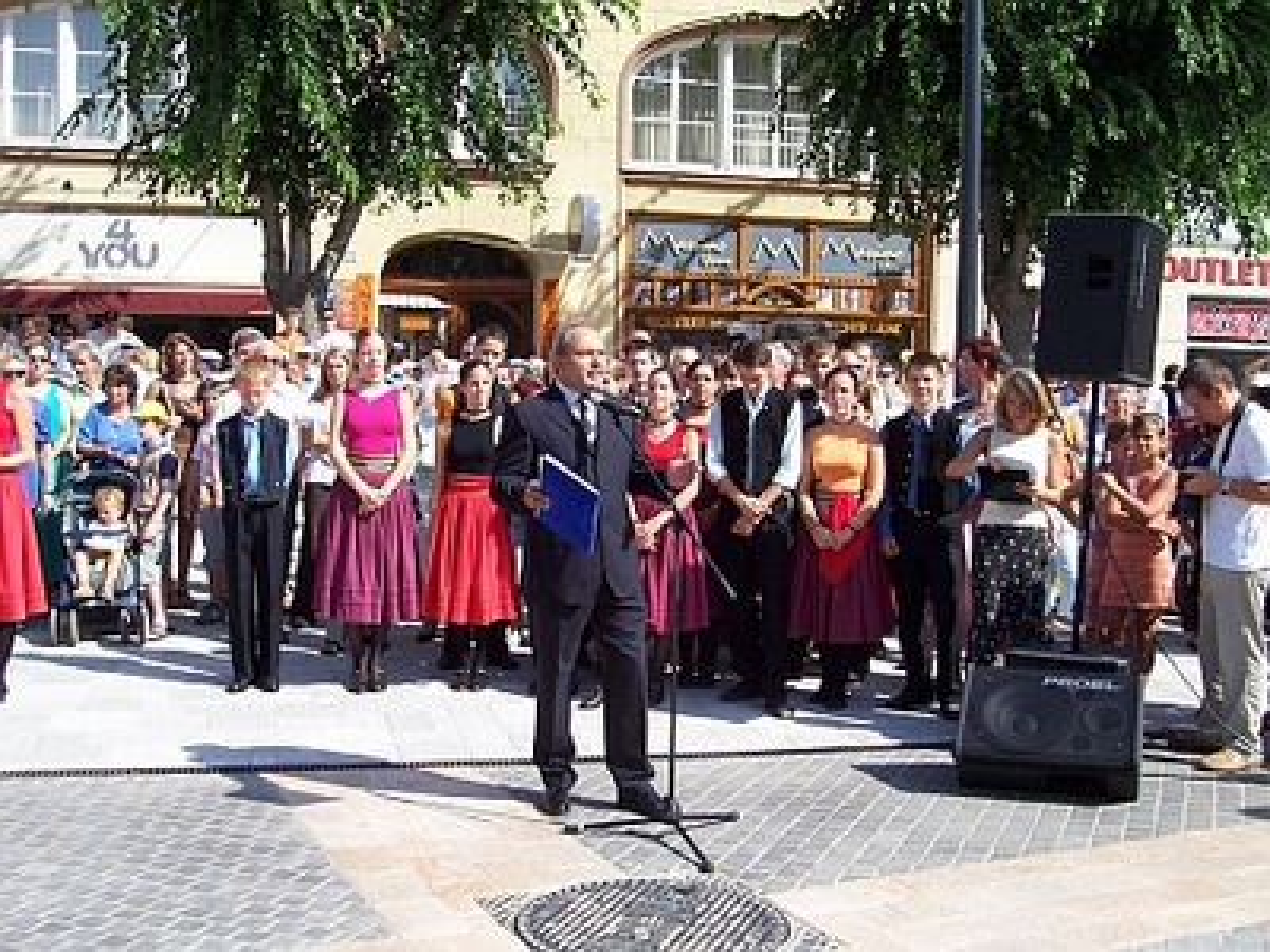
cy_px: 476
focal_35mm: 42
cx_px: 635
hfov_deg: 44.8
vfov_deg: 34.3
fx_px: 1541
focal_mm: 7
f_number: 5.6
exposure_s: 1/250
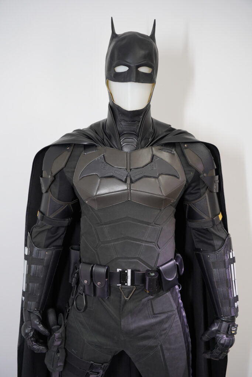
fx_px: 367
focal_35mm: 35
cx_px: 126
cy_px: 188
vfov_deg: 54.4
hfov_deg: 37.9
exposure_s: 1/100
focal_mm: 35
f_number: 5
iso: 1600
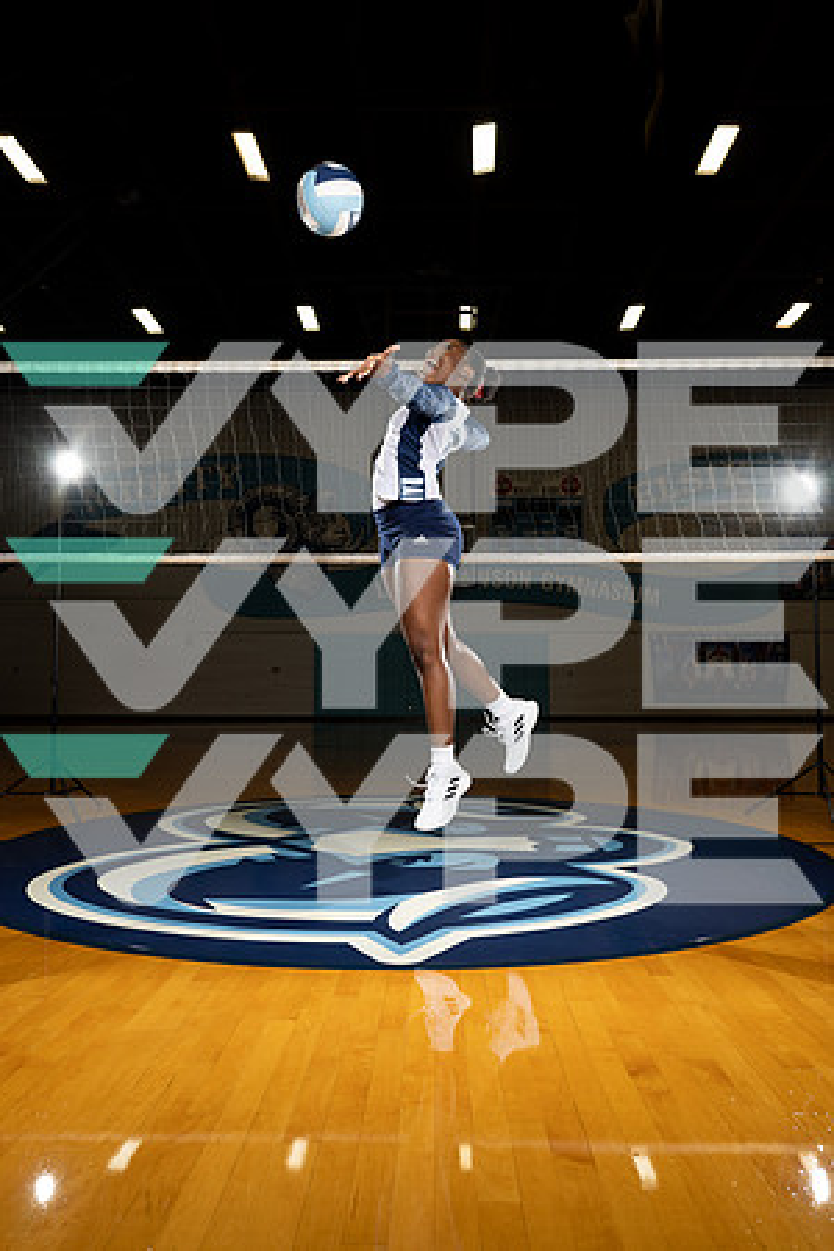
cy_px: 626
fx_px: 903
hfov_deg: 49.6
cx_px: 417
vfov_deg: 69.4
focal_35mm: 26
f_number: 6.3
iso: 250
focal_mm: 26
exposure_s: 1/250
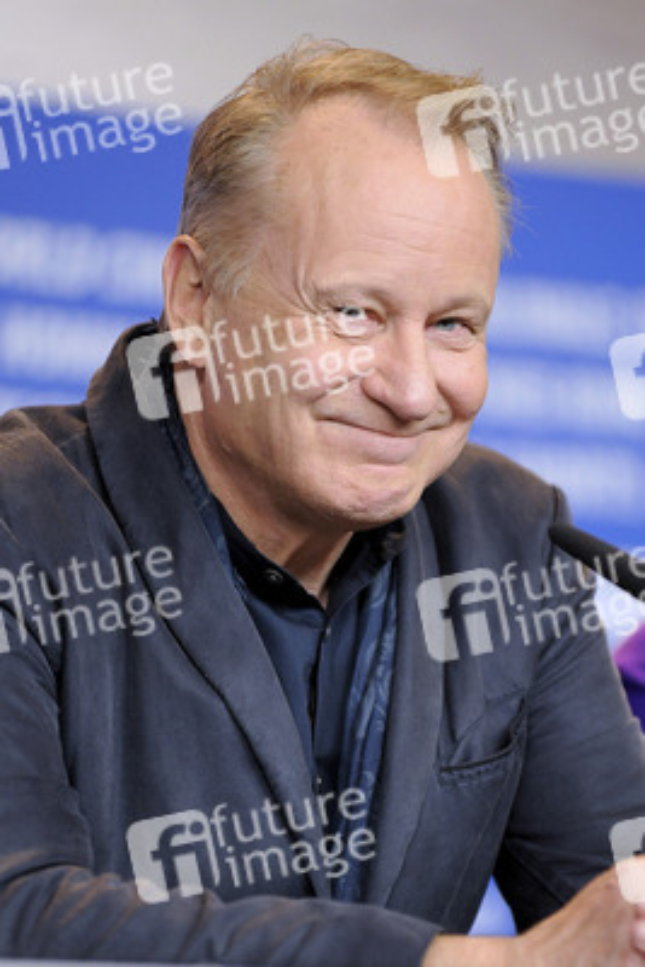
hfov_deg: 6.9
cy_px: 484
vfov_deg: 10.3
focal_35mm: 200
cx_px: 322
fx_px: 5370
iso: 2000
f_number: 2.8
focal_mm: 200
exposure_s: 1/400
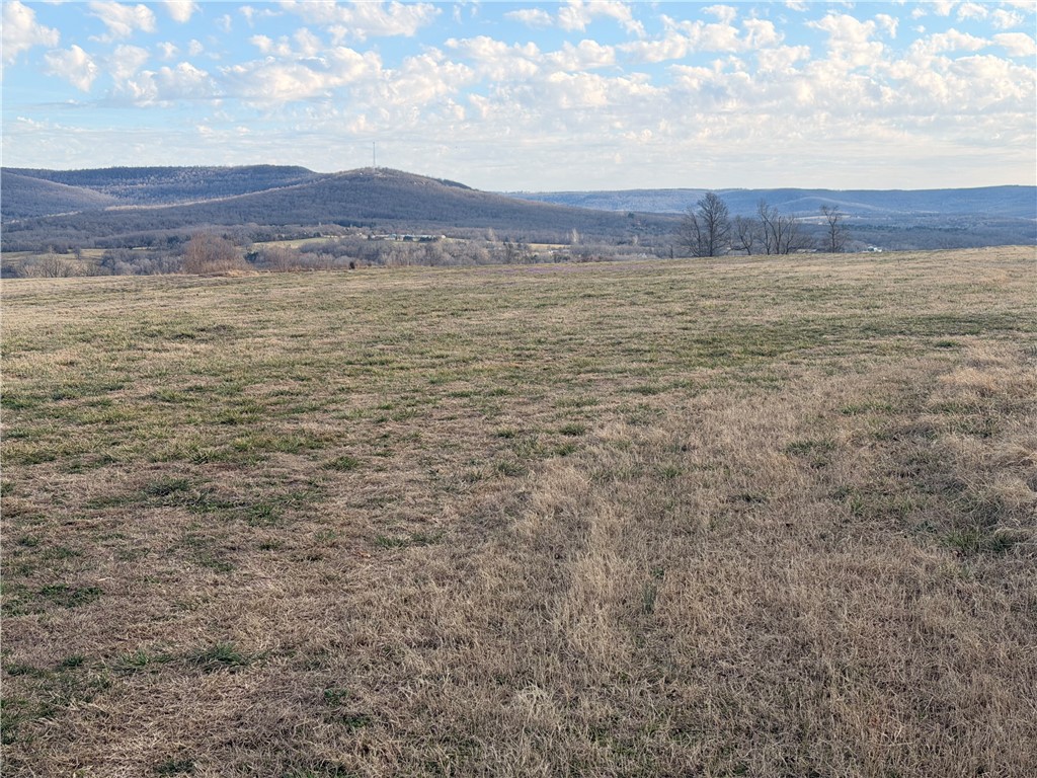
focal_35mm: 48
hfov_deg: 39.7
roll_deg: +0.5
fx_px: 1438
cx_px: 518
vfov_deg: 30.3
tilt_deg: -7.7
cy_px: 389
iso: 64
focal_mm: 6.76
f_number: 1.78
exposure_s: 1/2033
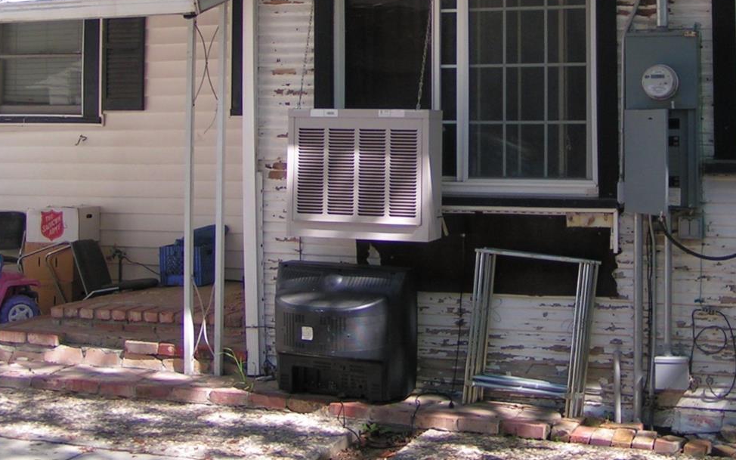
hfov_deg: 32.9
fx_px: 1244
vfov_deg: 20.6
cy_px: 63
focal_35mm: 62
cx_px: 438
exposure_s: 1/400
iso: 50
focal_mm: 5.8
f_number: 2.8
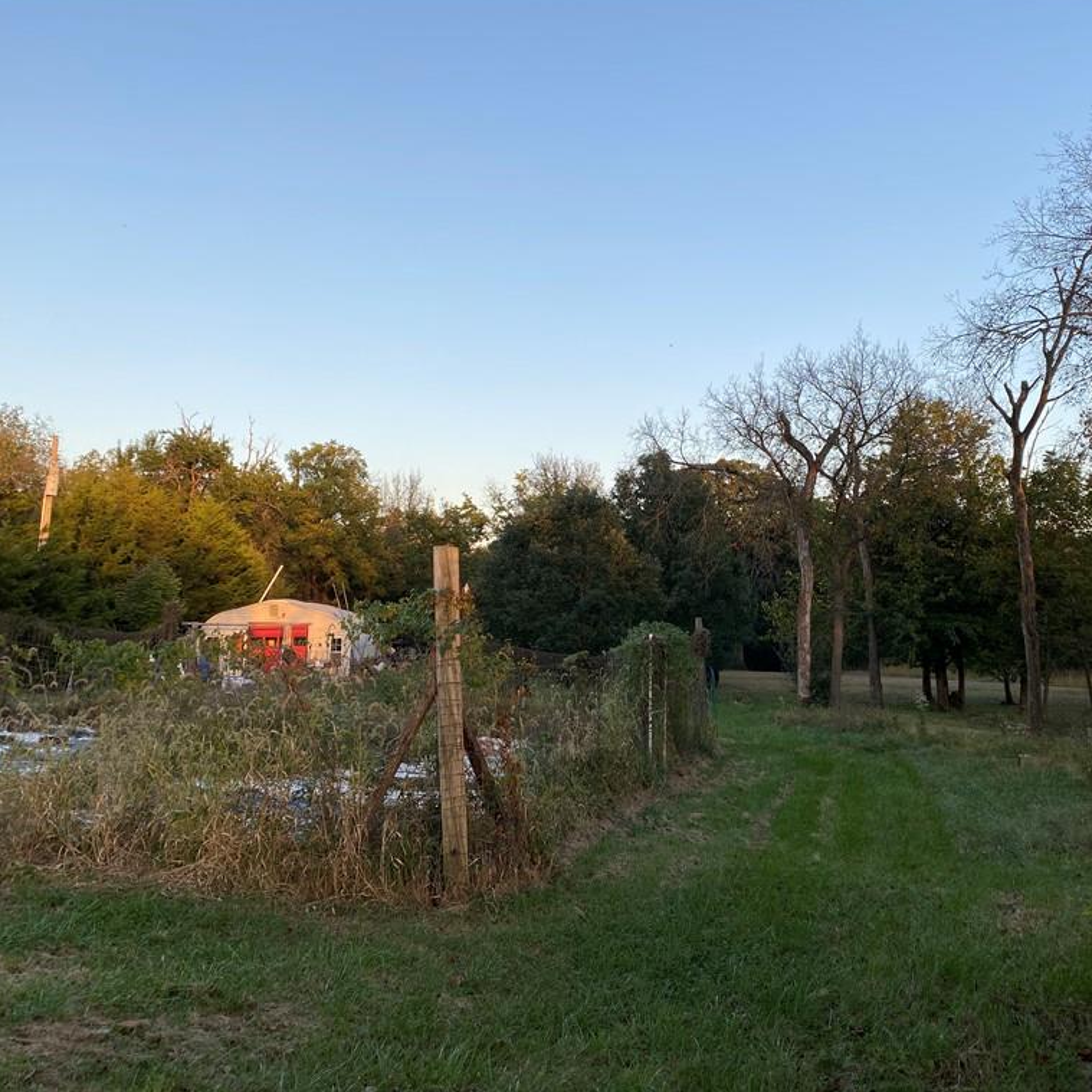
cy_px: 542
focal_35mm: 31
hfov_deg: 52.2
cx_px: 656
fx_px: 1106
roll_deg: +0.2
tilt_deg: +2.5
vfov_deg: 52.5
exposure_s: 1/473
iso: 32
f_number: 1.8
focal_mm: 4.25
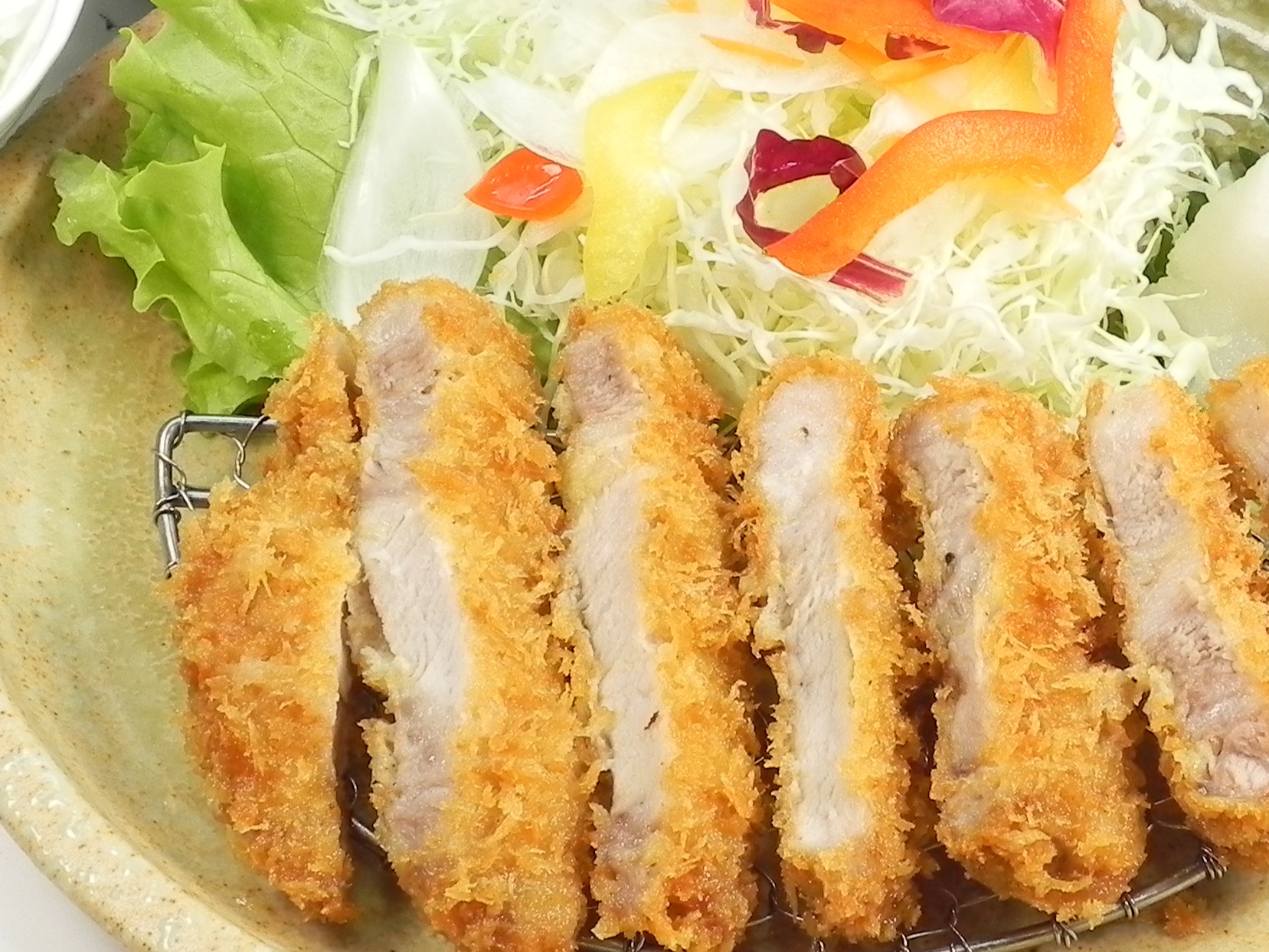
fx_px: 2566
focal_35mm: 70
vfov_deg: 21.0
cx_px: 790
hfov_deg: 27.7
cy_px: 417
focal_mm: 8.2
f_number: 5
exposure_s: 1/30
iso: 160
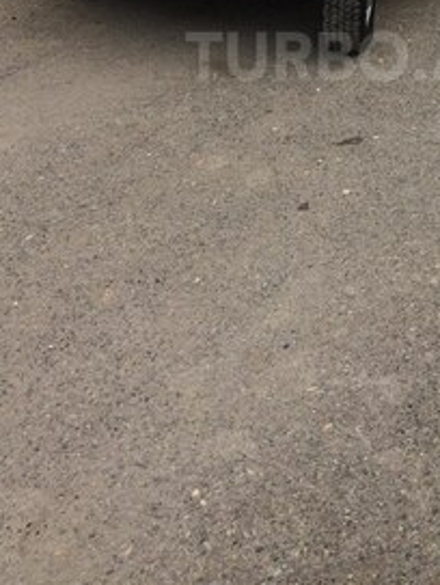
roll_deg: +4.9
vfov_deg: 34.1
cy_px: 56
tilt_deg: -26.2
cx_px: 352
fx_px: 896
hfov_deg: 27.1
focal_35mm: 53
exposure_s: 1/1140
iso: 32
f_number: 2.2
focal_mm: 4.15
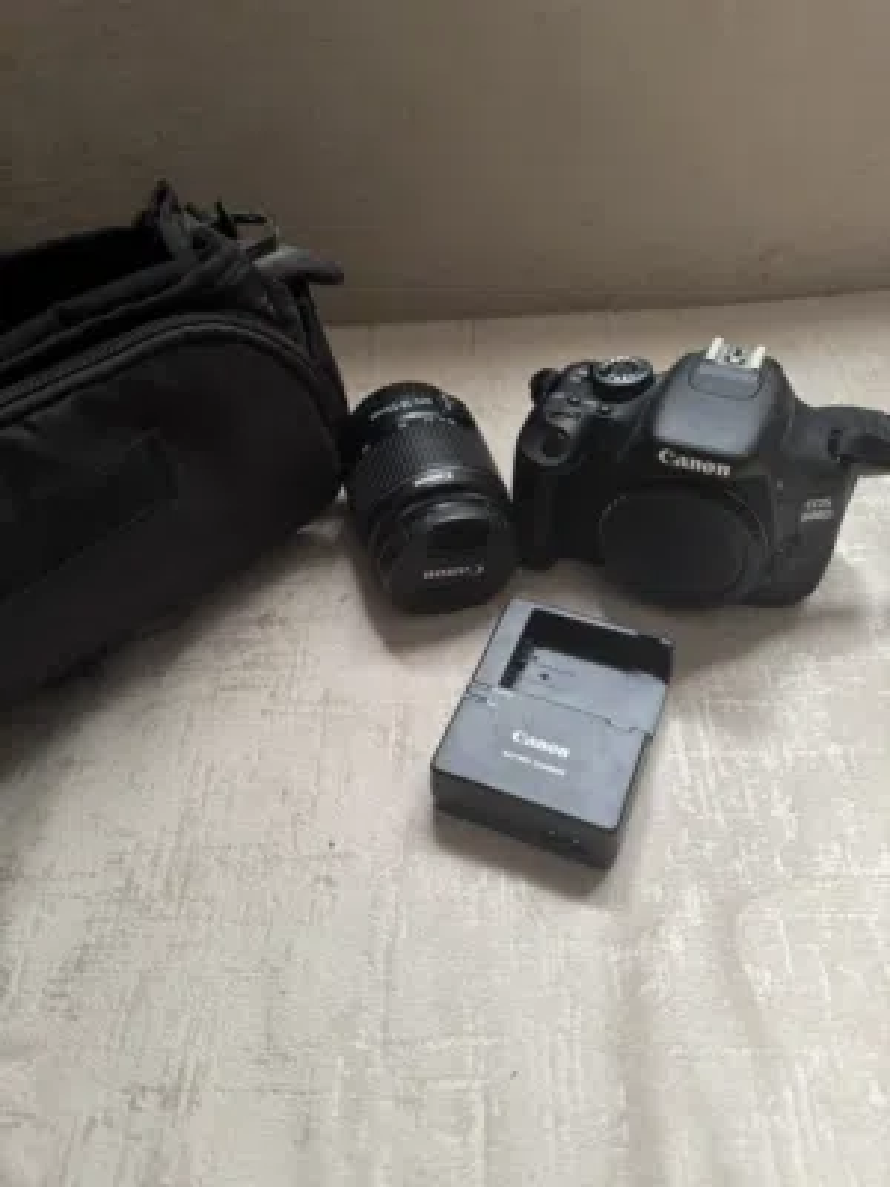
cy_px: 594
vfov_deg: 71.6
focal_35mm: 24
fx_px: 823
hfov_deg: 56.8
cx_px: 445
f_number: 1.78
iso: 640
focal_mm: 6.76
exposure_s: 1/60
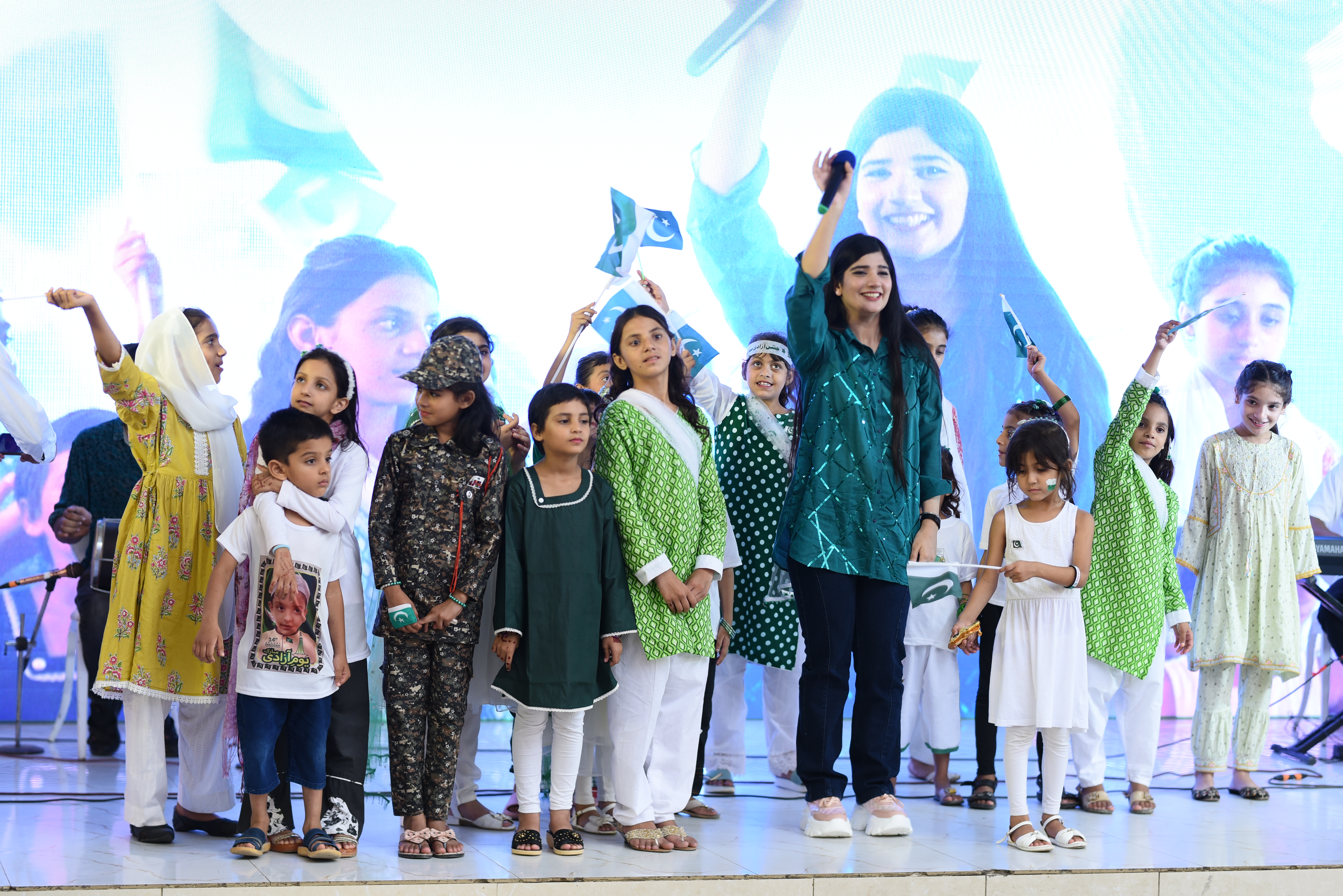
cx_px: 672
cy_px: 448
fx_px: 3172
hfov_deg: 23.9
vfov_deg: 16.1
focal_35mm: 85
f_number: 2.2
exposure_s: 1/200
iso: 640
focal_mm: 85
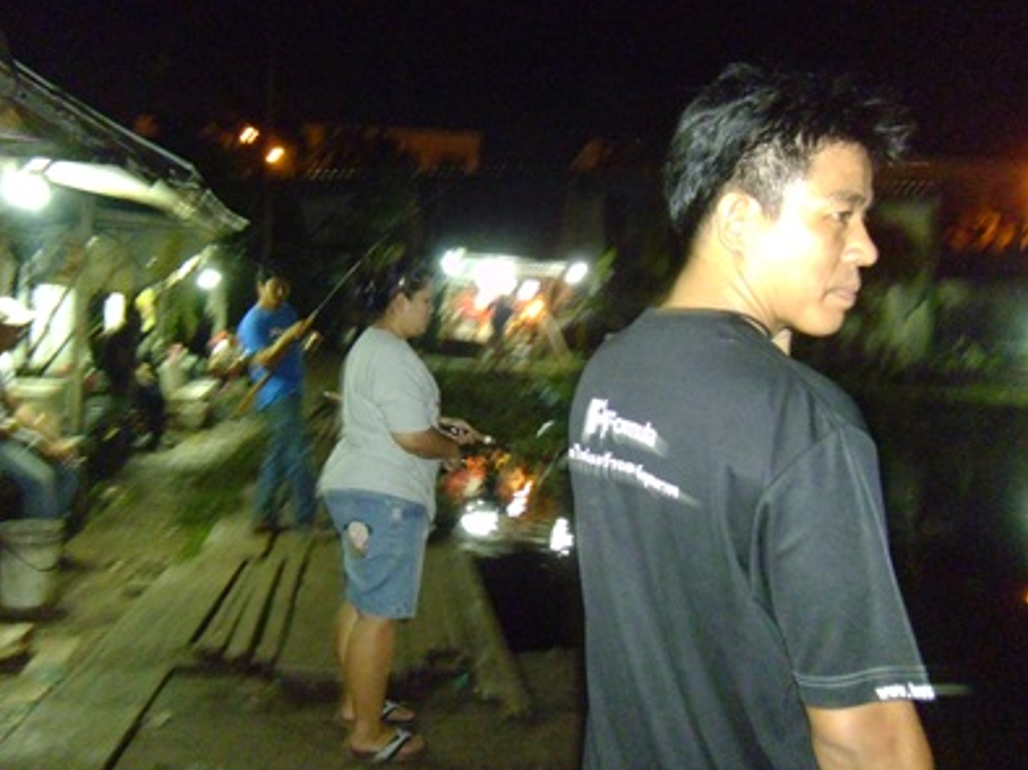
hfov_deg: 55.2
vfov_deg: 42.7
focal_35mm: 33
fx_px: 979
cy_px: 309
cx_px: 451
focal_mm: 4.7
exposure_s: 1/4
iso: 500
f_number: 2.8
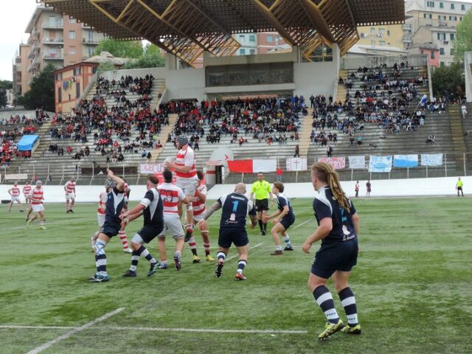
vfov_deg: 24.4
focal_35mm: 60
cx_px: 236
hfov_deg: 32.2
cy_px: 177
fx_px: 818
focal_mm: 10.7
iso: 400
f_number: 7.4
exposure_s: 1/400
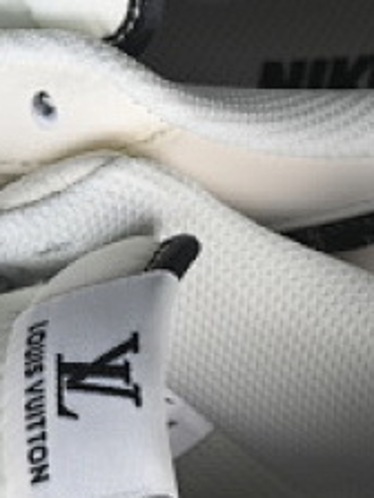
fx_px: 4999
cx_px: -165
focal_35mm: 347
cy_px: 367
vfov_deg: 5.7
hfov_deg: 4.3
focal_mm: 50
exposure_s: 1/80
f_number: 7.1
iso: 160
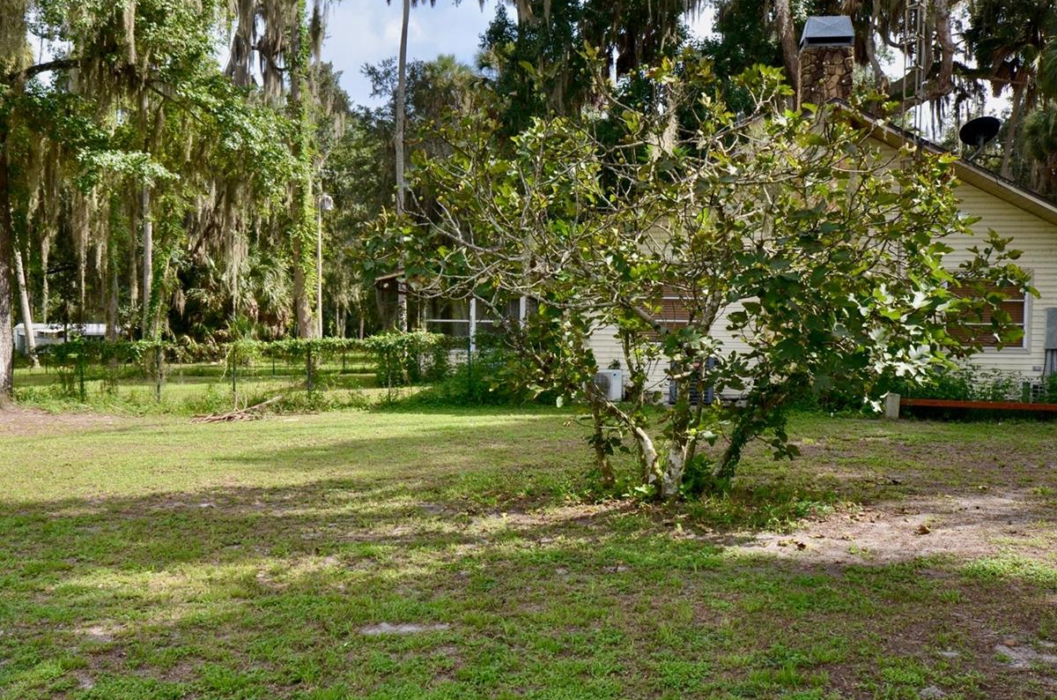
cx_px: 465
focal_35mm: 44
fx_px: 1289
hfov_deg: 44.5
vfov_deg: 30.4
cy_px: 365
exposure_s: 1/200
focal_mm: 22
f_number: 7.1
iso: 200
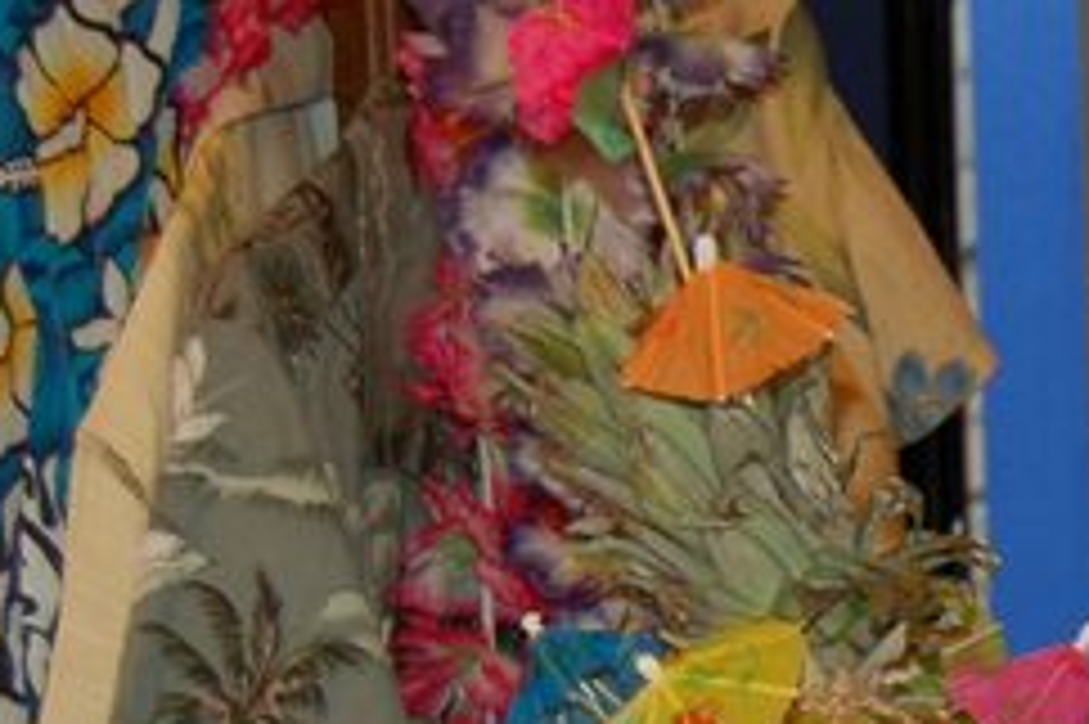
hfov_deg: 14.0
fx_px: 4202
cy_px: 832
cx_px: 1516
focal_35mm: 139
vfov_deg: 9.7
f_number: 4.2
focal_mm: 28
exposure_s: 1/60
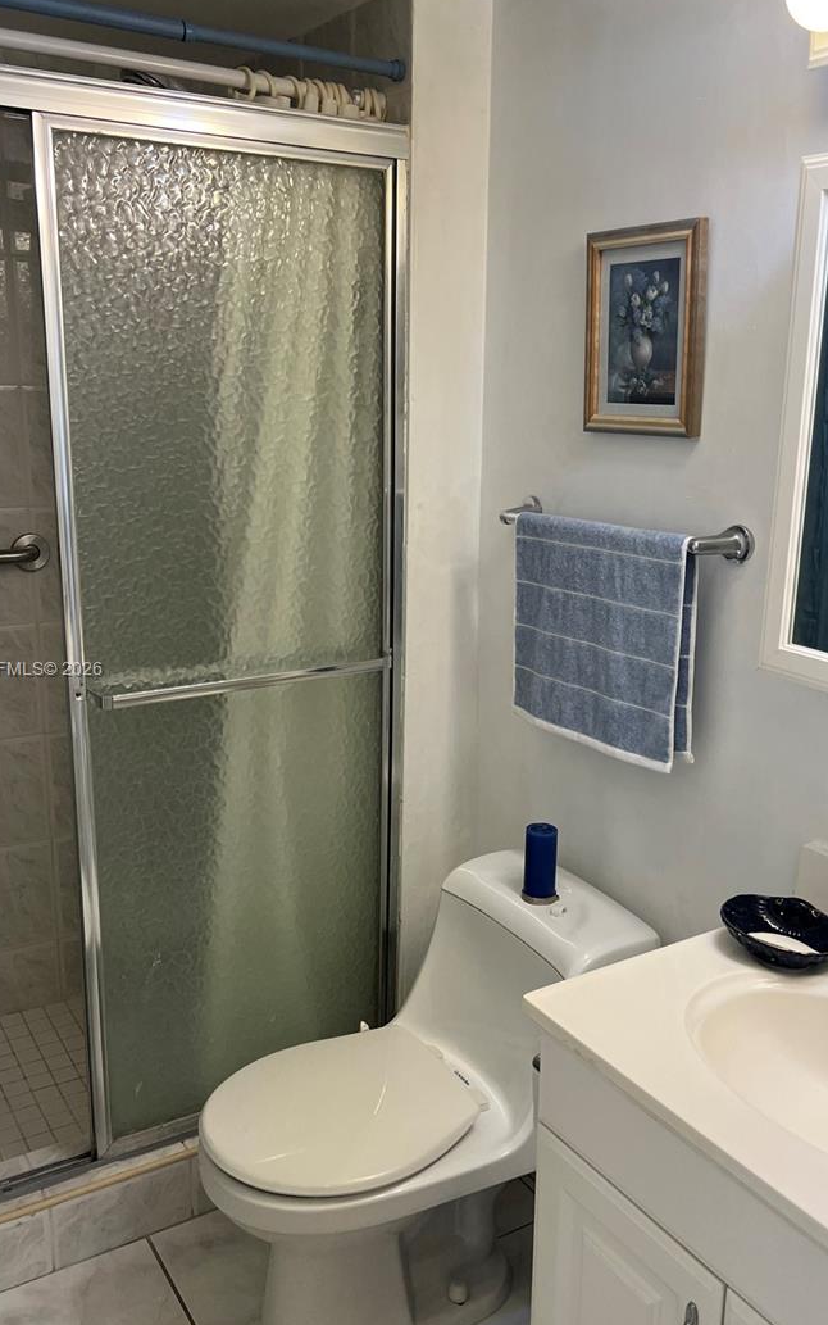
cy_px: 671
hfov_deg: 39.4
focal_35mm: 32
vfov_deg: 59.6
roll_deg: -1.3
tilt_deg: -15.8
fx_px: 1155
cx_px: 442
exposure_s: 1/120
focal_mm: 5.7
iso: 80
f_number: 1.5
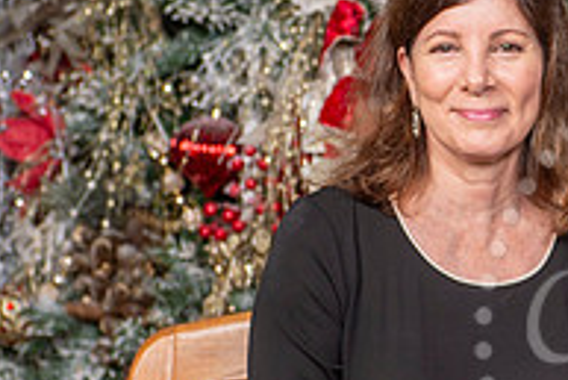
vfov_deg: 8.2
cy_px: 333
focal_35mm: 168
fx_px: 2653
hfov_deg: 11.9
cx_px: 756
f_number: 7.1
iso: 160
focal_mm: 56
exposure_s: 1/125
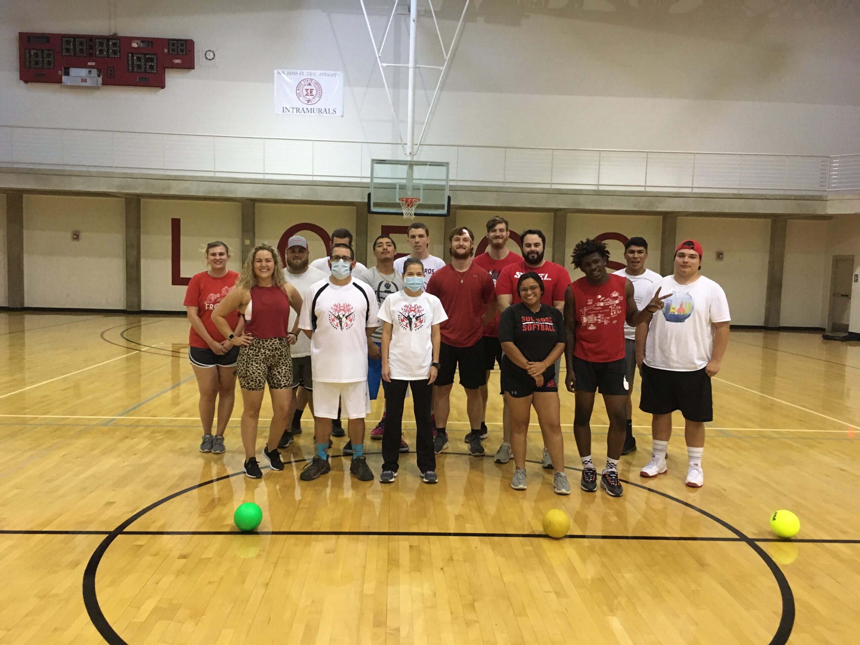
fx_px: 720
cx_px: 430
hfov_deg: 61.7
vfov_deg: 48.2
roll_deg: -0.3
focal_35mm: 29
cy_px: 322
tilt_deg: -3.7
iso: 200
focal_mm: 4.15
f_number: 2.2
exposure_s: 1/20
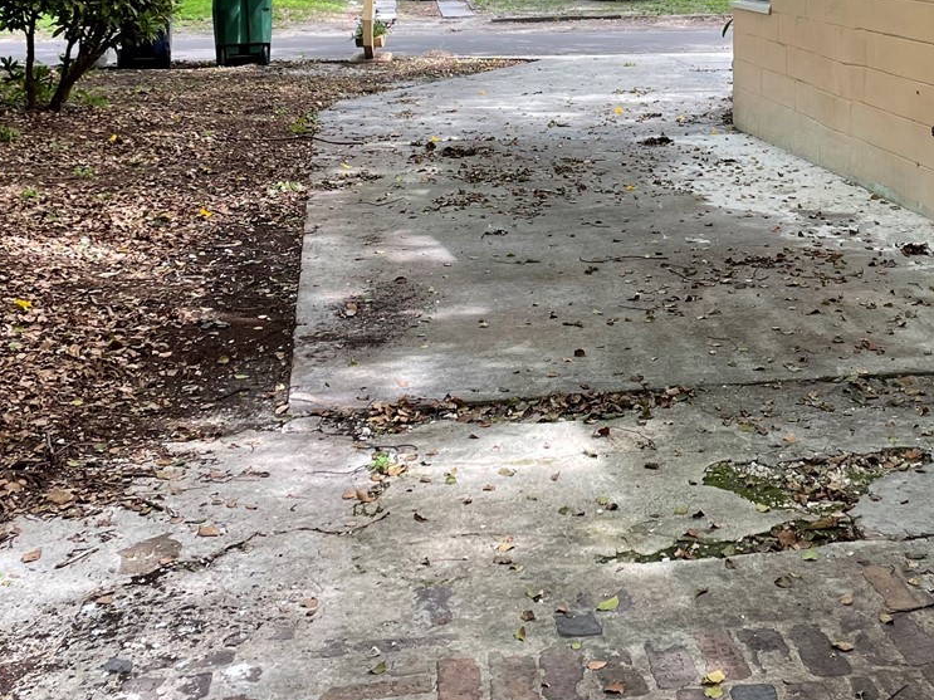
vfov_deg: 24.6
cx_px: 674
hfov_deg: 33.8
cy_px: -35
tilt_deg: -1.9
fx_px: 1511
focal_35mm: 56
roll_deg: +0.5
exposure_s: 1/290
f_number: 1.6
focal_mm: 4.2
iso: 32
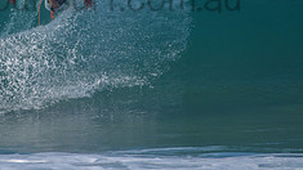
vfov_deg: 0.9
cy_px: -19
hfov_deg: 1.7
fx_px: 10401
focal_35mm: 1295
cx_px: 104
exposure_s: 1/2000
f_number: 5.6
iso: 200
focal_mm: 500
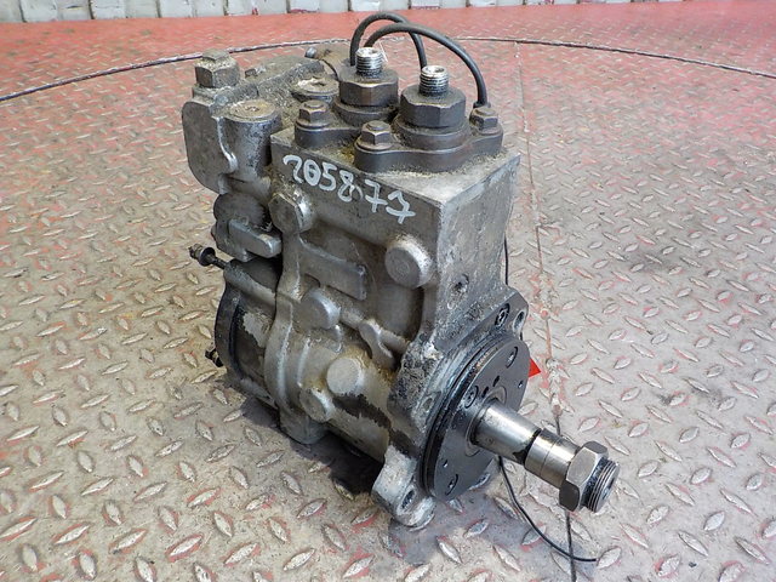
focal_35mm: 30
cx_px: 388
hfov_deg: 60.0
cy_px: 291
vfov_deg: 46.8
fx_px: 673
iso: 400
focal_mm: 4.1
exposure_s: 1/30
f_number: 3.3
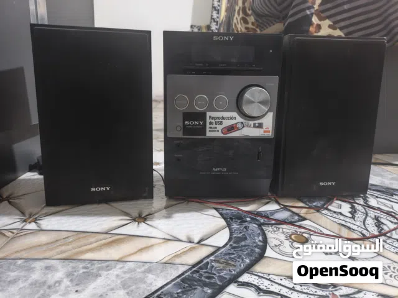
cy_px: 149
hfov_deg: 73.9
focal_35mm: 23
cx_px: 199
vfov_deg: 58.9
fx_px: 264
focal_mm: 4.71
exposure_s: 1/33.3
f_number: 1.79
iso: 768
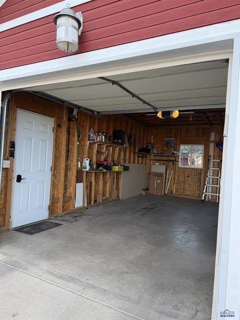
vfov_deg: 71.6
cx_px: 120
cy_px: 160
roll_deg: -4.5
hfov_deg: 56.8
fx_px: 222
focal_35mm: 24
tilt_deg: -0.6
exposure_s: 1/407
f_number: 1.78
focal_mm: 6.76
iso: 100
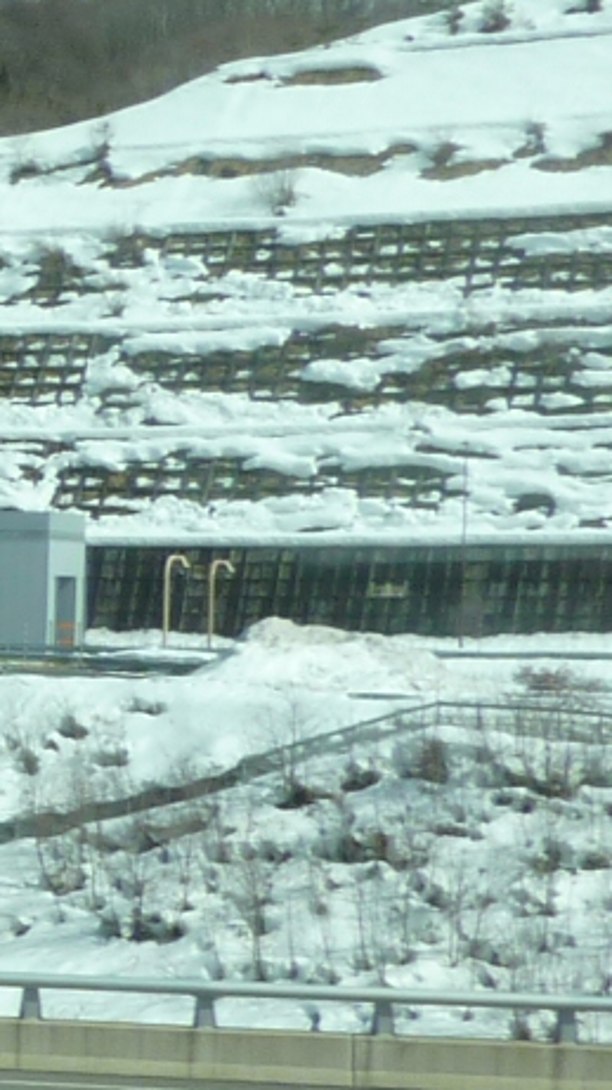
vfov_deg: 17.7
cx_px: -1302
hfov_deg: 8.3
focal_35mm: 121
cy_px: 688
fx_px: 3494
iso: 80
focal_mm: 4.1
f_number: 5
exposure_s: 1/500
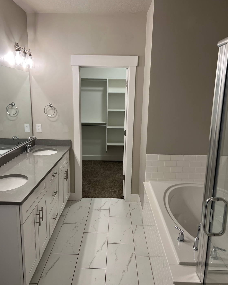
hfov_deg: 51.5
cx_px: 111
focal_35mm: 28
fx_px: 236
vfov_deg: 62.2
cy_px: 142
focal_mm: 5.7
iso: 100
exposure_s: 1/120
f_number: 1.5
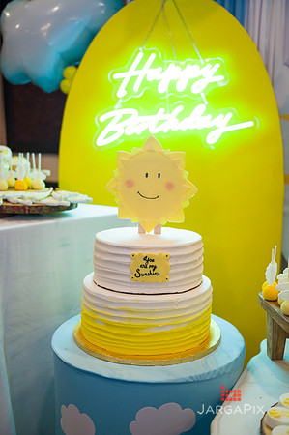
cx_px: 144
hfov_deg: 35.0
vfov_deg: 50.7
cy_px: 218
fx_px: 459
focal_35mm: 38
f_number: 3.2
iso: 1600
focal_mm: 38
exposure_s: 1/200
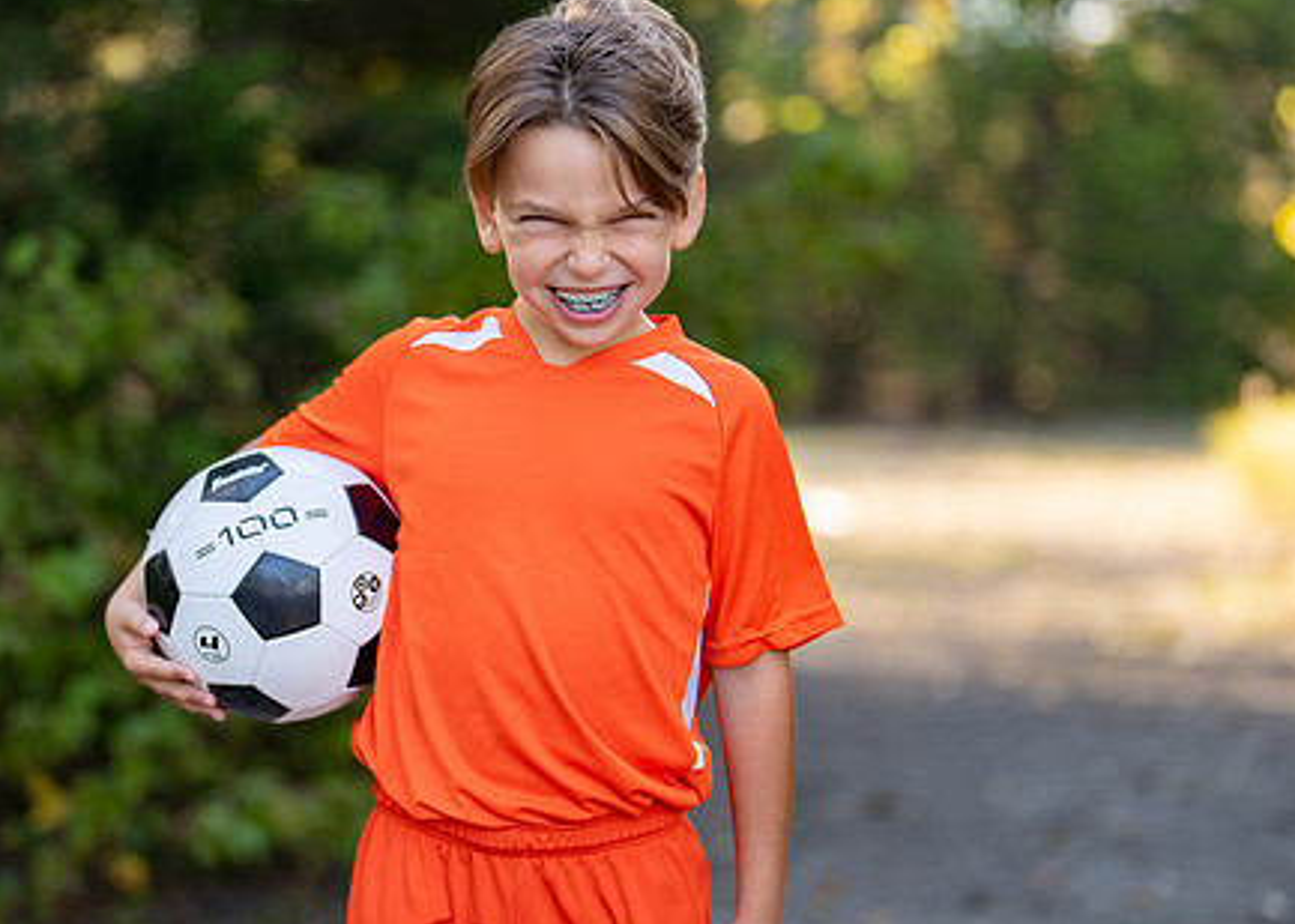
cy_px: 454
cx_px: 539
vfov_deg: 17.6
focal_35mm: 81
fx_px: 2978
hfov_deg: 24.5
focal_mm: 50
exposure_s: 1/640
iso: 100
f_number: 1.2
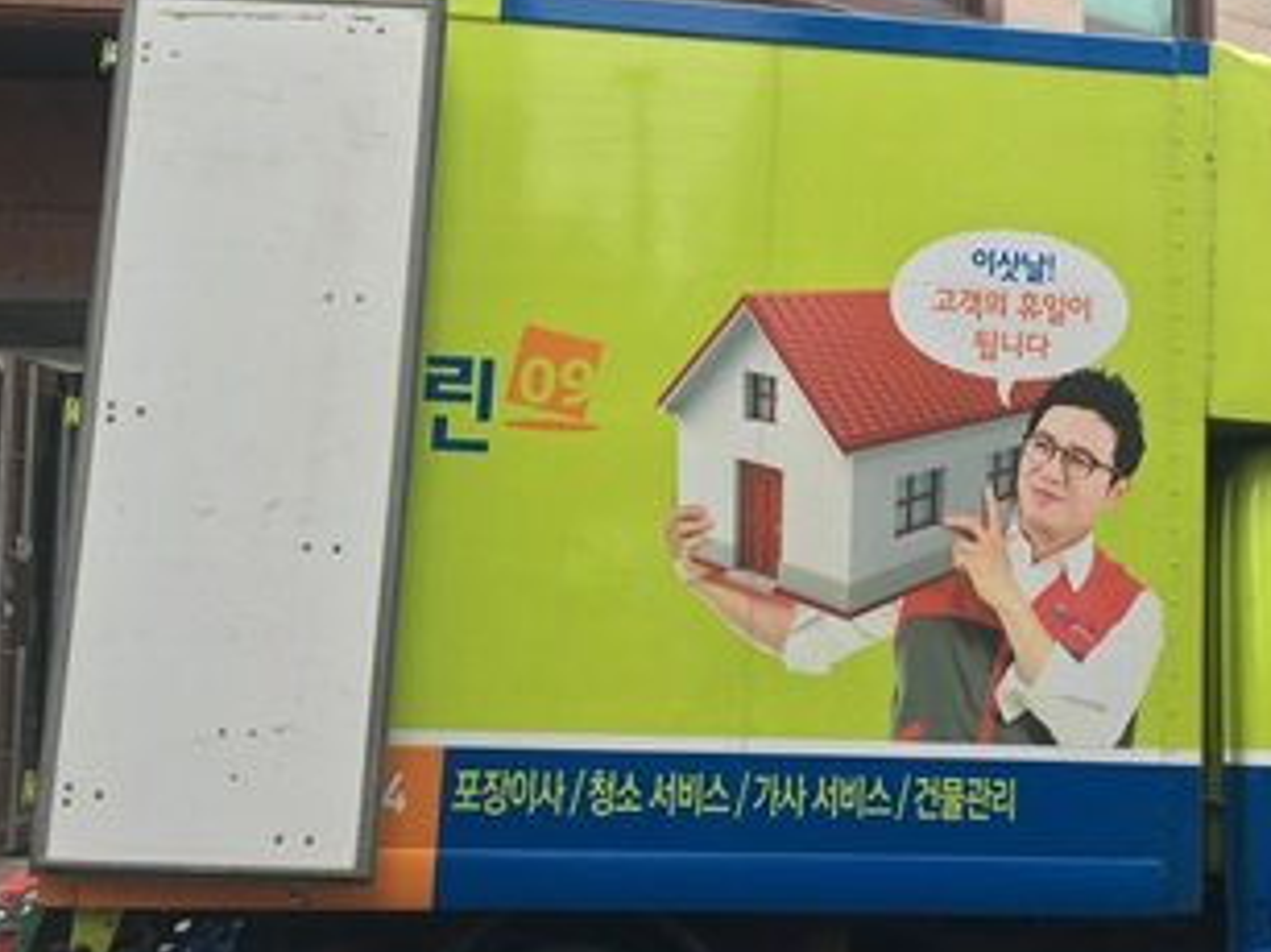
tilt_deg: +5.7
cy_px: 341
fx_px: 1872
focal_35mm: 51
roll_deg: +1.1
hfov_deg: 36.7
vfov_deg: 28.4
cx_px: 944
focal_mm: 4.15
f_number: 2.2
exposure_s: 1/60
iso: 25
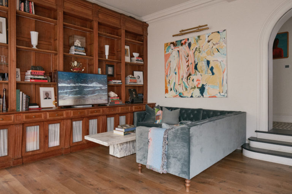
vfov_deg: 53.1
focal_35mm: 24
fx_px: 195
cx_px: 146
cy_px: 97
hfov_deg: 73.7
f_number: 5.6
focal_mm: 16
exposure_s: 1/50
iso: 1600
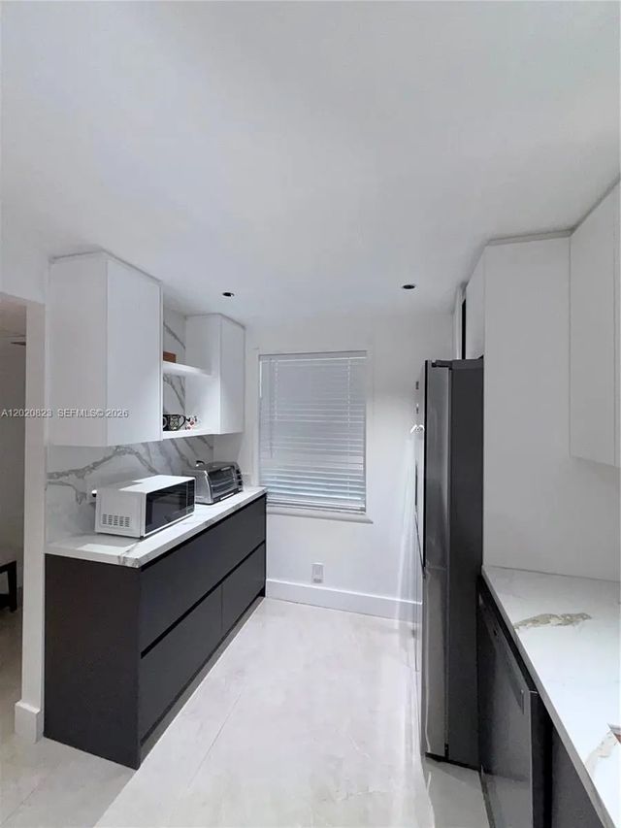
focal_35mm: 14
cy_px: 414
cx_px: 310
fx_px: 335
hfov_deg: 85.7
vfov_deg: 102.1
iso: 160
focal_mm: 2.22
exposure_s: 1/119
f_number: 2.2
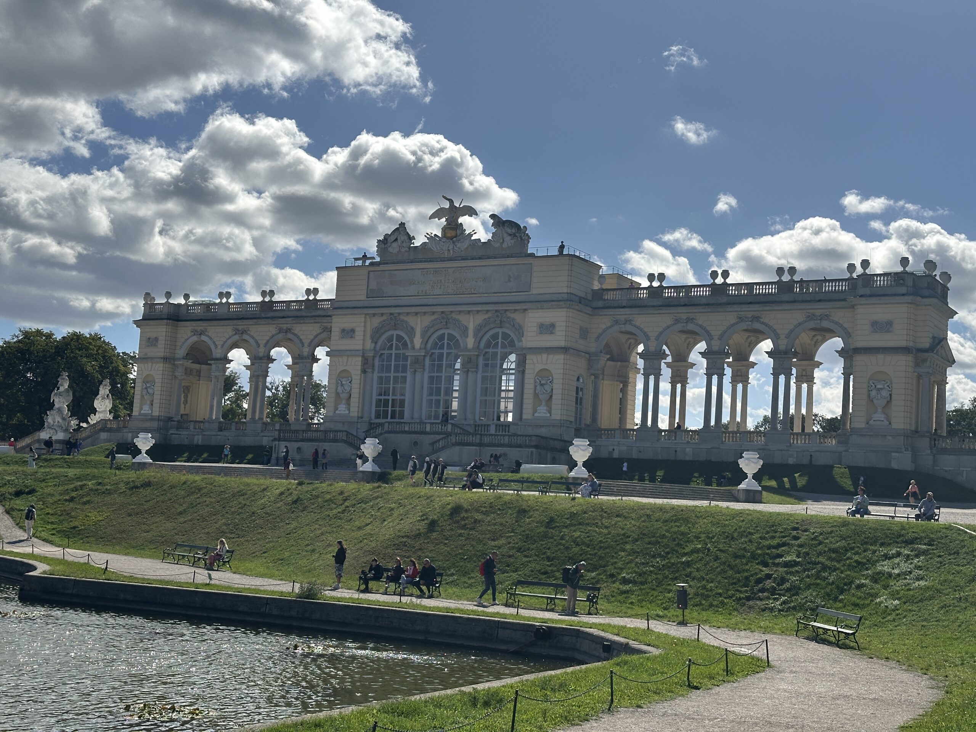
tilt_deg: +6.3
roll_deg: -3.0
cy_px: 366
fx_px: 1353
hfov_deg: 39.7
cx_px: 488
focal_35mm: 48
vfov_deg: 30.3
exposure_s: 1/9804
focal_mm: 6.86
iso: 64
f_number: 1.78
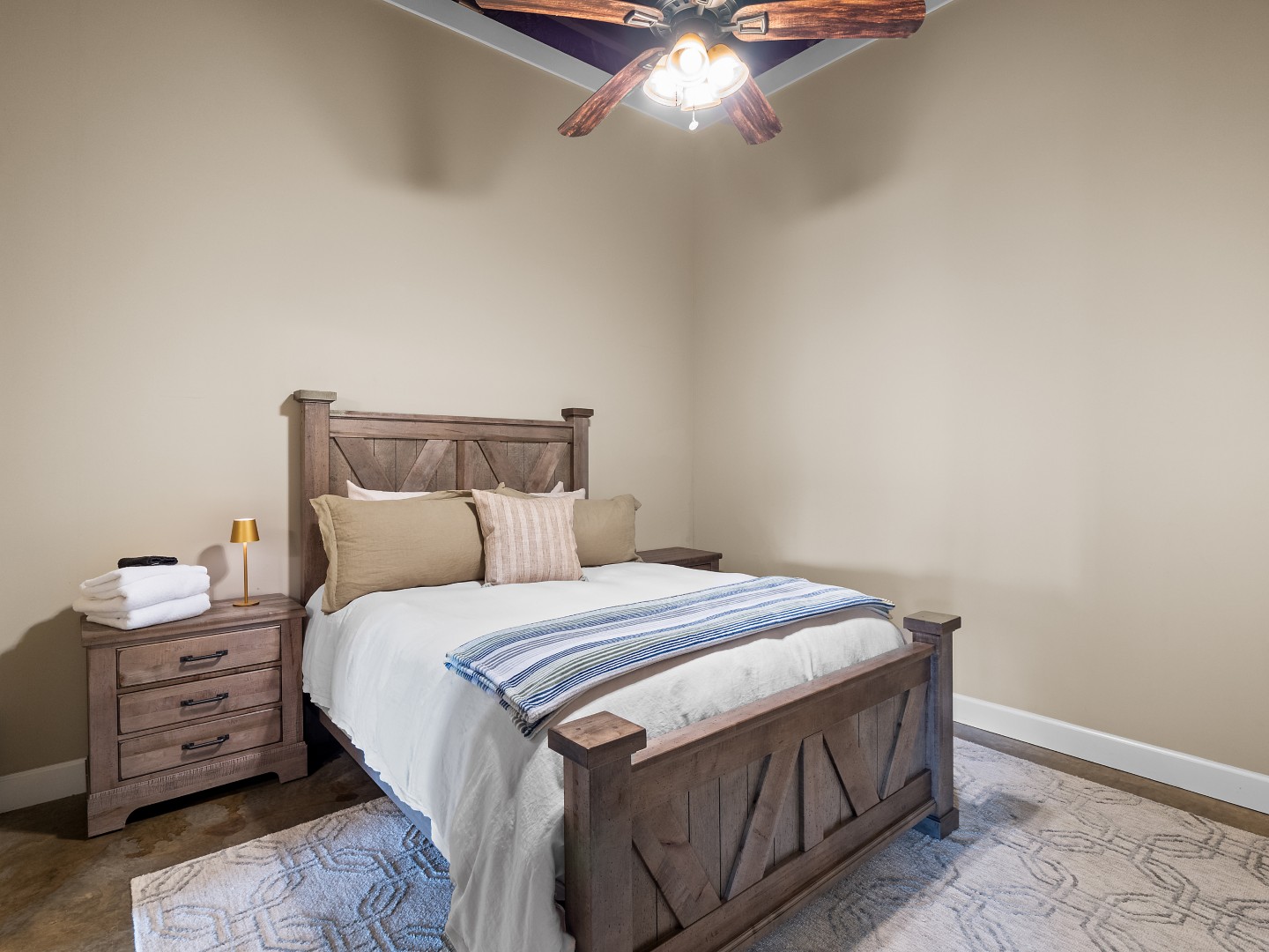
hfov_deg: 87.8
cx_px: 634
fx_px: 660
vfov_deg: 71.6
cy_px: 476
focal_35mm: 18
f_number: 5.6
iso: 400
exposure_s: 1/2
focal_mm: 9
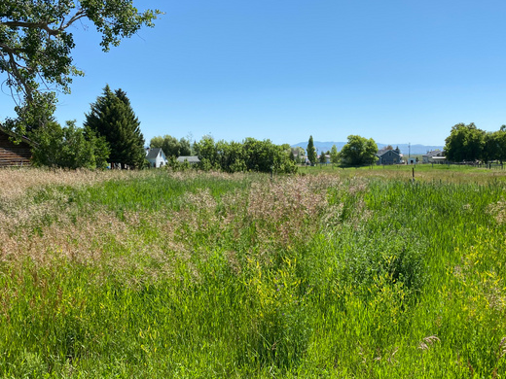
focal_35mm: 32
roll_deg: +0.3
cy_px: 190
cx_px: 288
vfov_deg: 44.2
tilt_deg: -3.3
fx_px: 468
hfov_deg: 56.6
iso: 32
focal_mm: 4.25
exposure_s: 1/2817
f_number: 1.8
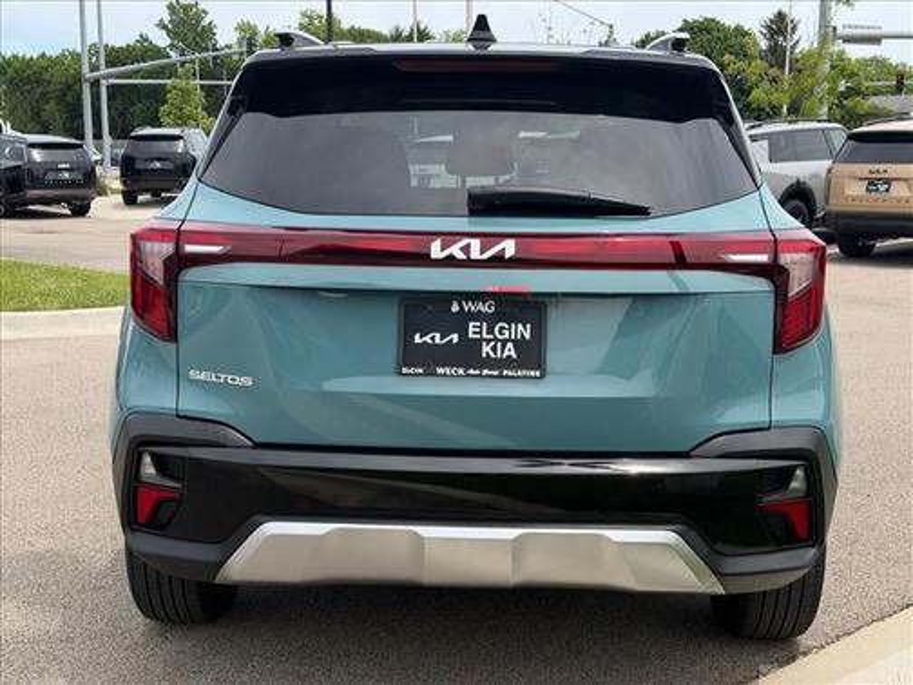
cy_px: 342
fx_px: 1266
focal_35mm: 48
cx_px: 456
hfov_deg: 39.7
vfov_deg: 30.3
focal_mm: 6.76
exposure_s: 1/3704
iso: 64
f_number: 1.78
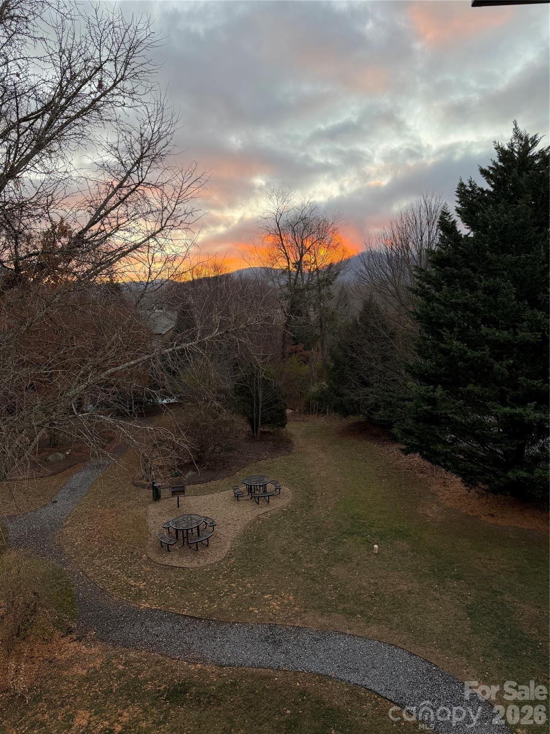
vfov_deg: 71.6
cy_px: 367
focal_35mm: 24
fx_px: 508
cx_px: 275
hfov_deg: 56.8
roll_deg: +0.7
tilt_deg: -7.3
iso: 80
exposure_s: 1/173
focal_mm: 6.76
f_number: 1.78
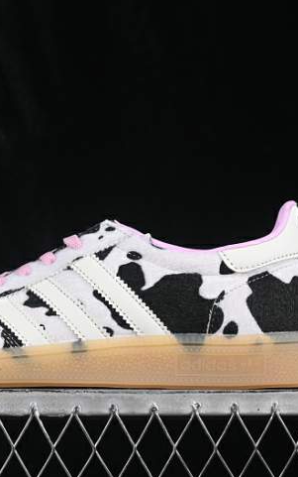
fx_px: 1506
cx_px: 86
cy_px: 239
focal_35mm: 116
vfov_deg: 18.0
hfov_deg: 11.3
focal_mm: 50
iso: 160
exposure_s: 1/80
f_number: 8
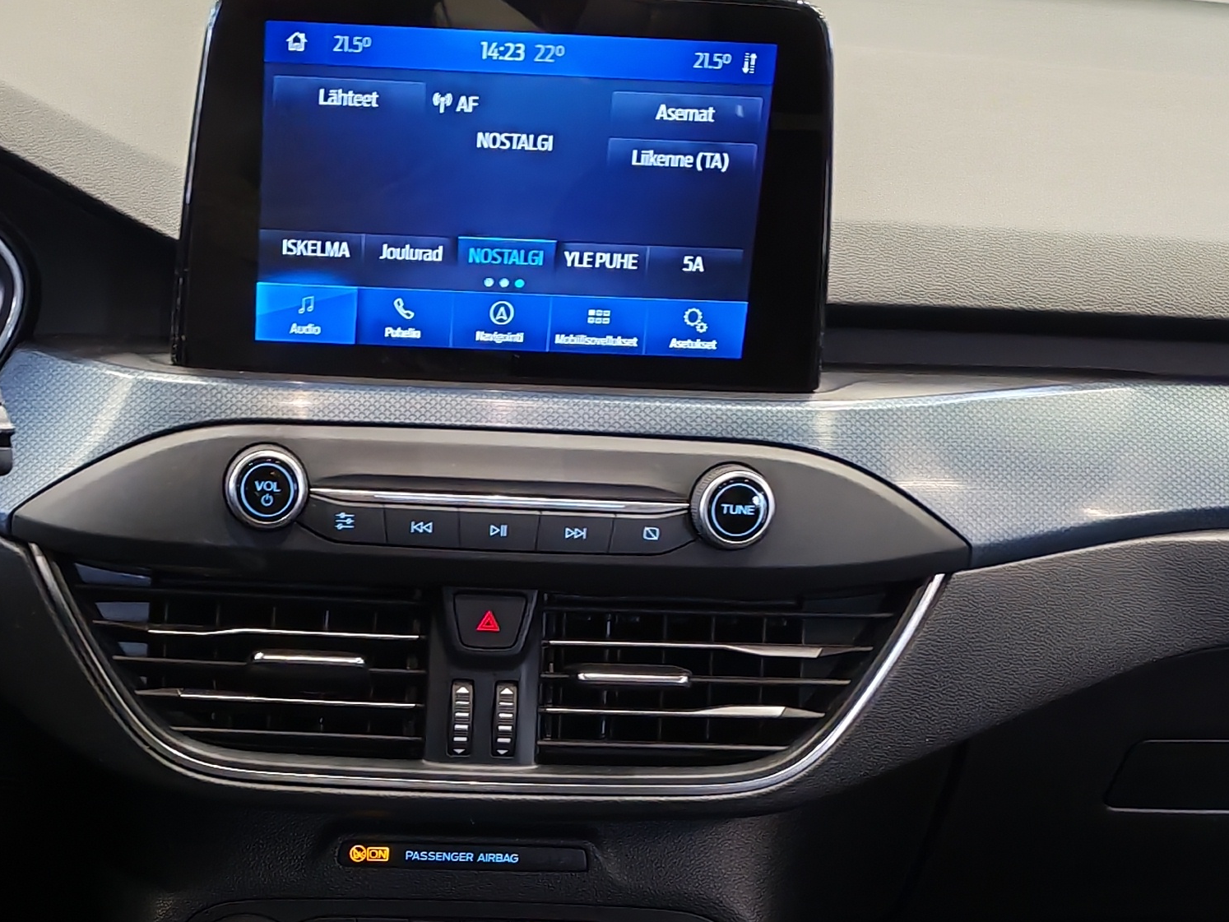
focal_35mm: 74
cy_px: 998
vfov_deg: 19.1
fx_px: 2628
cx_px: 337
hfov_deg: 26.1
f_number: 1.9
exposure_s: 1/50
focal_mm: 6.12
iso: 800
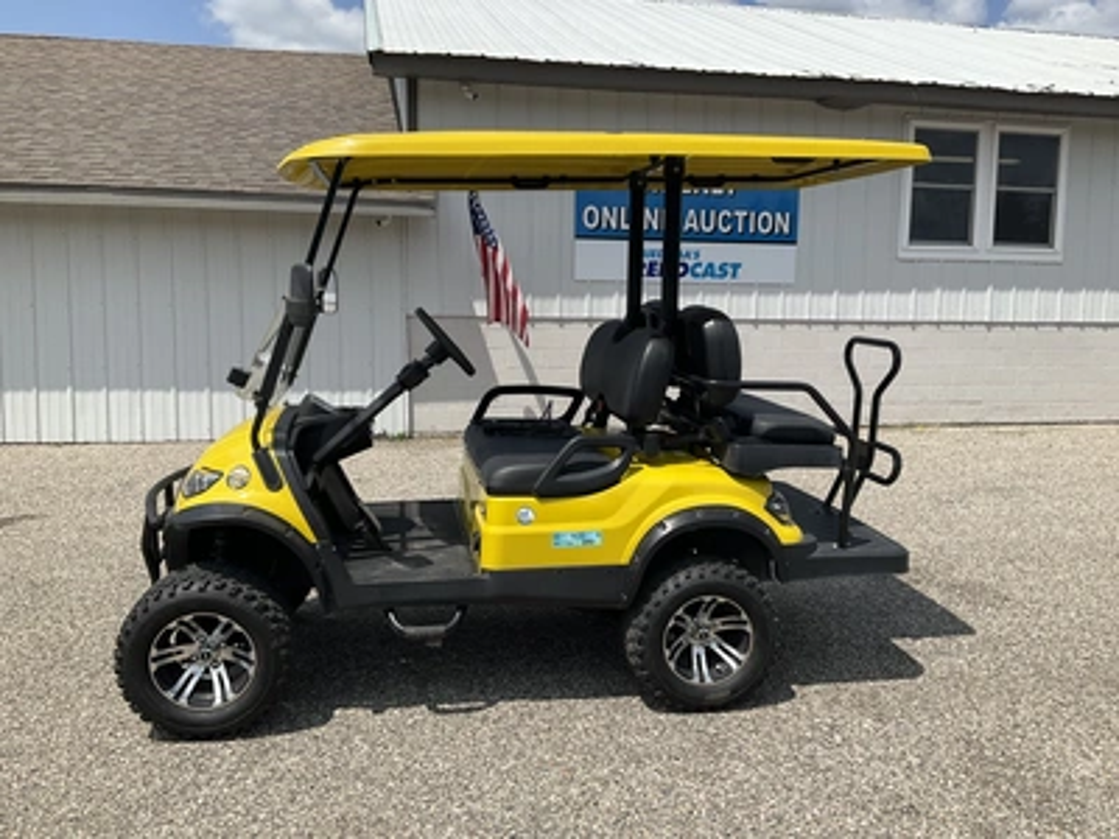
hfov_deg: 61.7
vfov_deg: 48.2
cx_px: 560
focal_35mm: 29
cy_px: 420
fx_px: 937
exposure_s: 1/2959
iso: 25
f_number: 1.8
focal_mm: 3
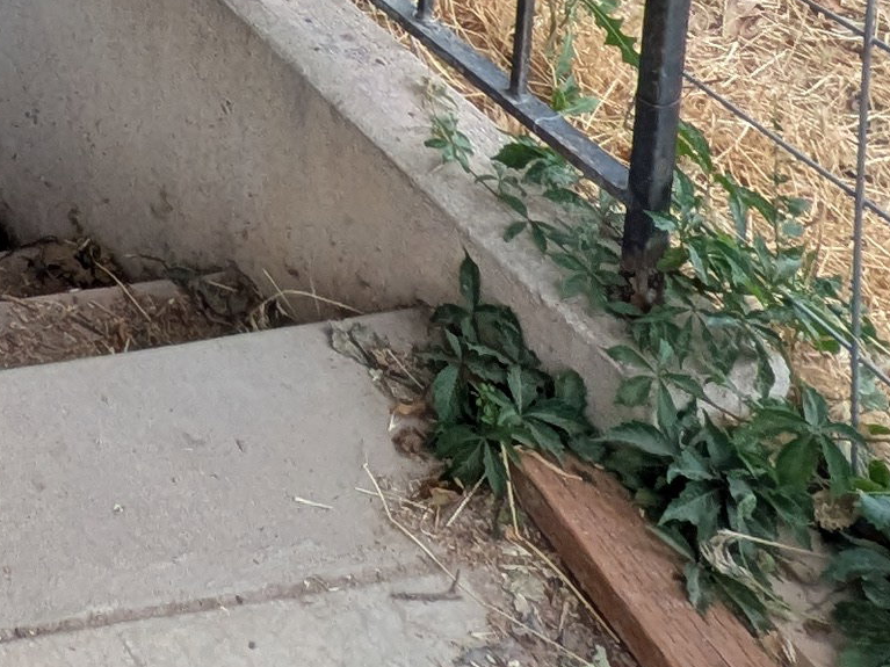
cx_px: -629
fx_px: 1877
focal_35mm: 73
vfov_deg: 15.3
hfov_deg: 20.5
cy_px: -740
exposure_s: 1/171
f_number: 2.2
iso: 50
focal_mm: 1.83
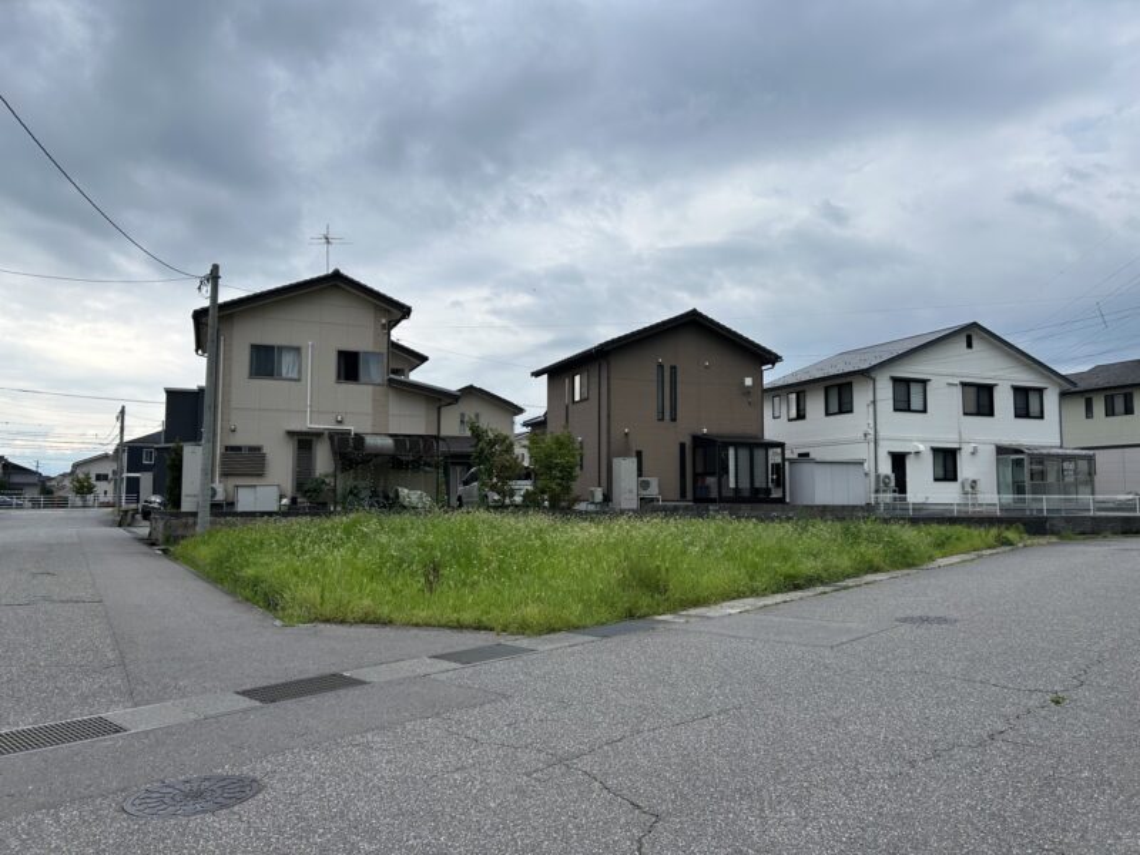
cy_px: 428
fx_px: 856
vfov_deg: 53.1
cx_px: 570
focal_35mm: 26
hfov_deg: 67.3
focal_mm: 5.7
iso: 50
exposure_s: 1/1531
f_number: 1.5
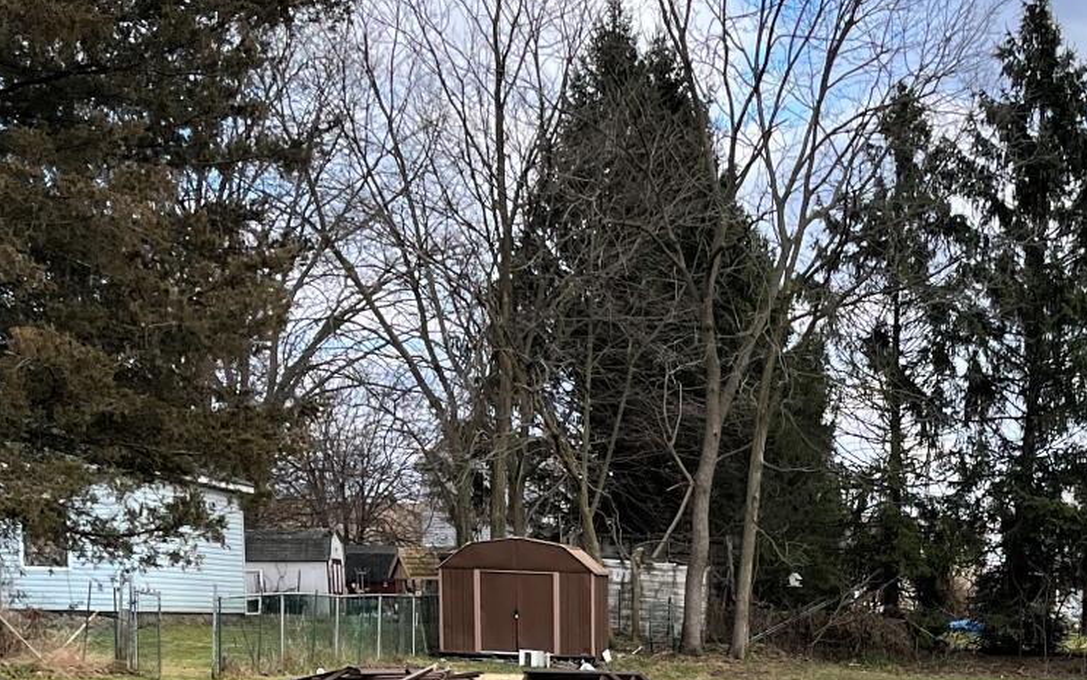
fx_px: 2193
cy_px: 1010
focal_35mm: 74
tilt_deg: -10.6
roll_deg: -1.0
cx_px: 858
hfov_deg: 27.3
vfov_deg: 16.2
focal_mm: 5.1
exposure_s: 1/746
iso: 50
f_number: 1.6
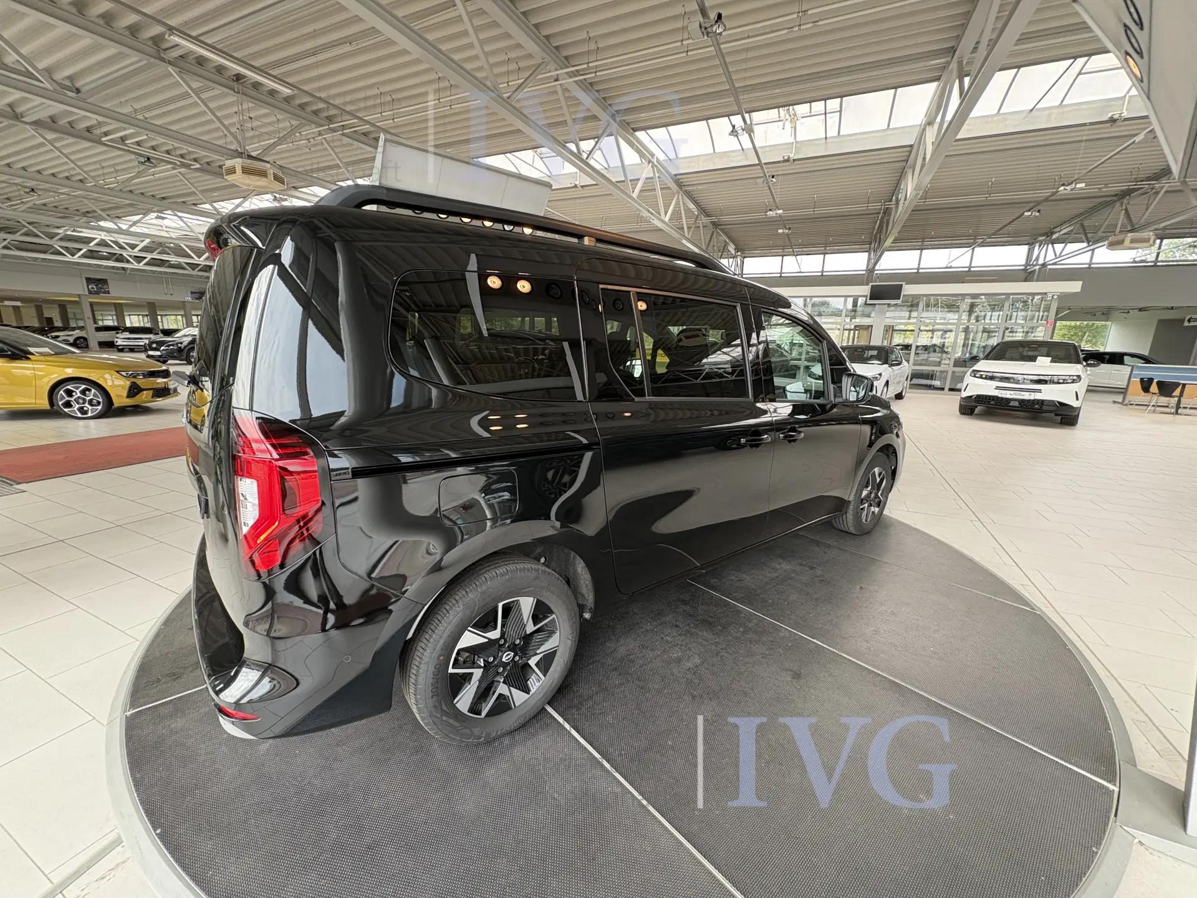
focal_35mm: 14
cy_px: 449
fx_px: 484
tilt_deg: -13.5
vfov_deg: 85.7
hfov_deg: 102.1
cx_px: 598
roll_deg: -0.4
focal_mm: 2.22
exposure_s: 1/92
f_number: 2.2
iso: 250
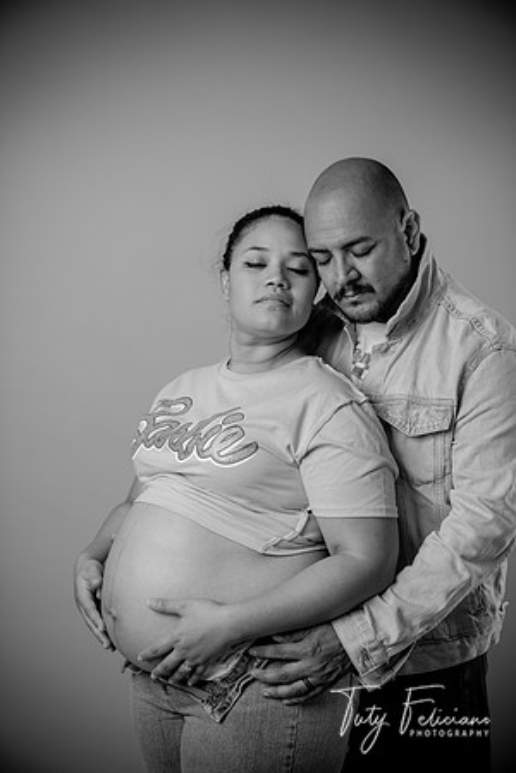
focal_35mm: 61
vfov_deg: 32.9
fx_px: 1311
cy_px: 386
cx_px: 258
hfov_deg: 22.3
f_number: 3.2
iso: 50
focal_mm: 61
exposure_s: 1/50
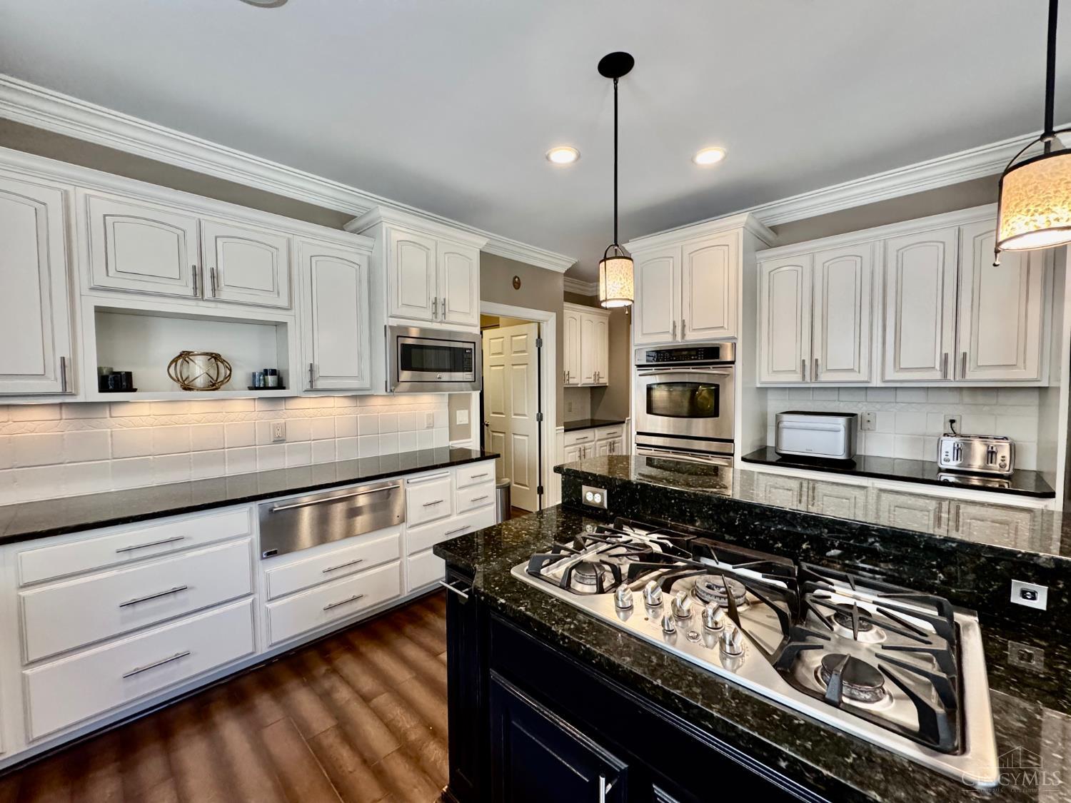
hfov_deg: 102.1
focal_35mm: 14
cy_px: 402
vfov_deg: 85.7
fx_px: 433
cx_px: 536
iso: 320
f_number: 2.2
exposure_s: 1/120
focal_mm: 2.22
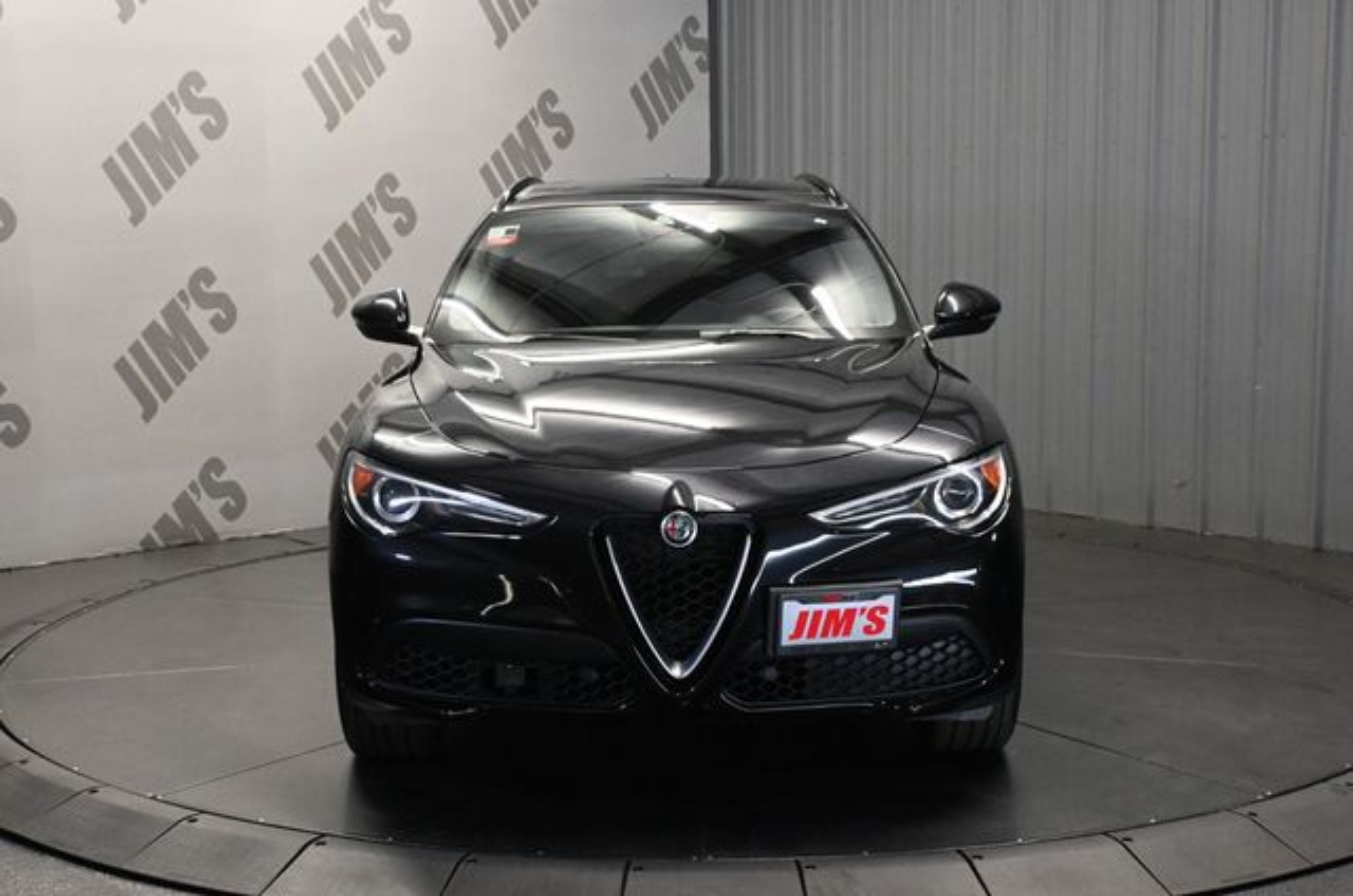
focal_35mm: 44
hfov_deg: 45.0
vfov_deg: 30.7
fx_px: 1632
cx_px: 676
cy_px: 448
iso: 3600
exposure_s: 1/60
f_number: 4.8
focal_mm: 29
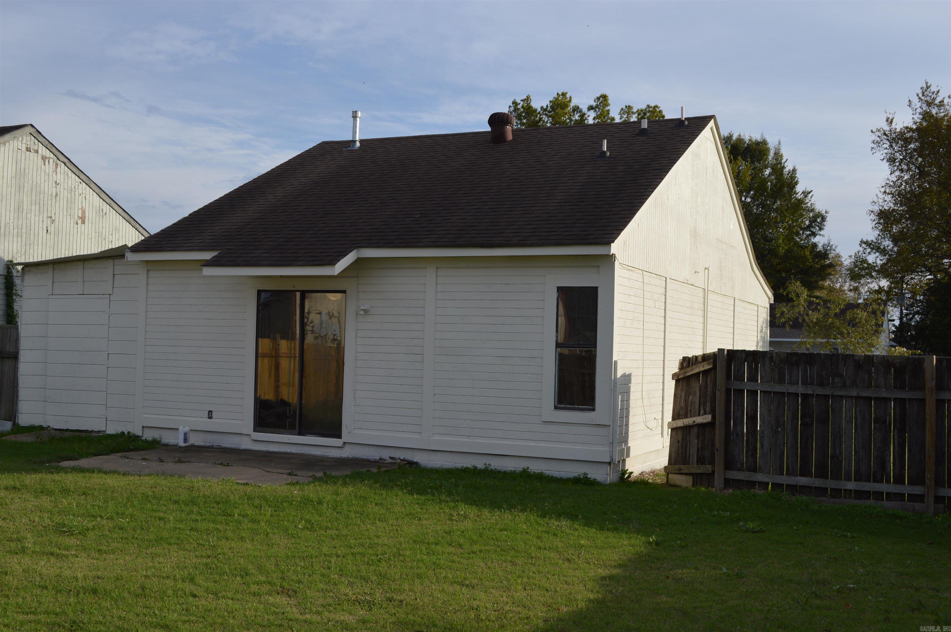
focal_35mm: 39
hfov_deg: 49.6
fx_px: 1029
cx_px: 476
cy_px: 316
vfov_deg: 34.1
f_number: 7.1
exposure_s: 1/200
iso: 100
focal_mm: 26
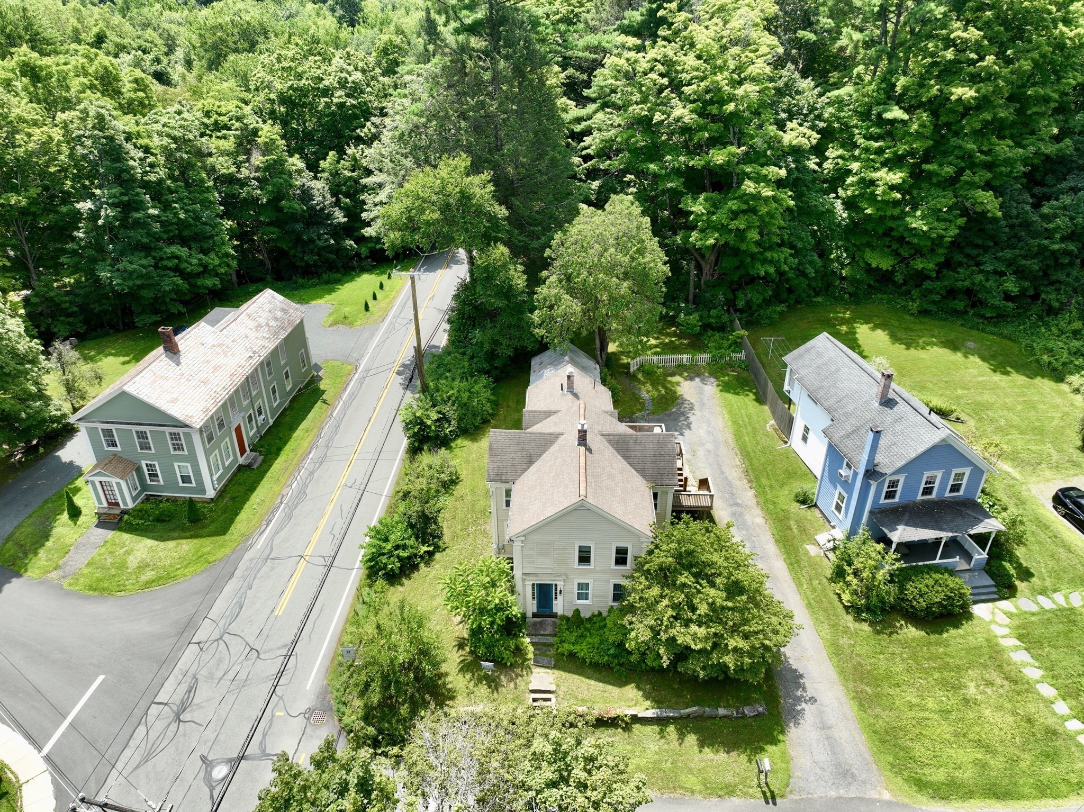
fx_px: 751
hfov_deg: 71.6
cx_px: 542
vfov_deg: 56.8
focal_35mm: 24
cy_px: 406
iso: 100
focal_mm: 12.29
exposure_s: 1/800
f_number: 2.8
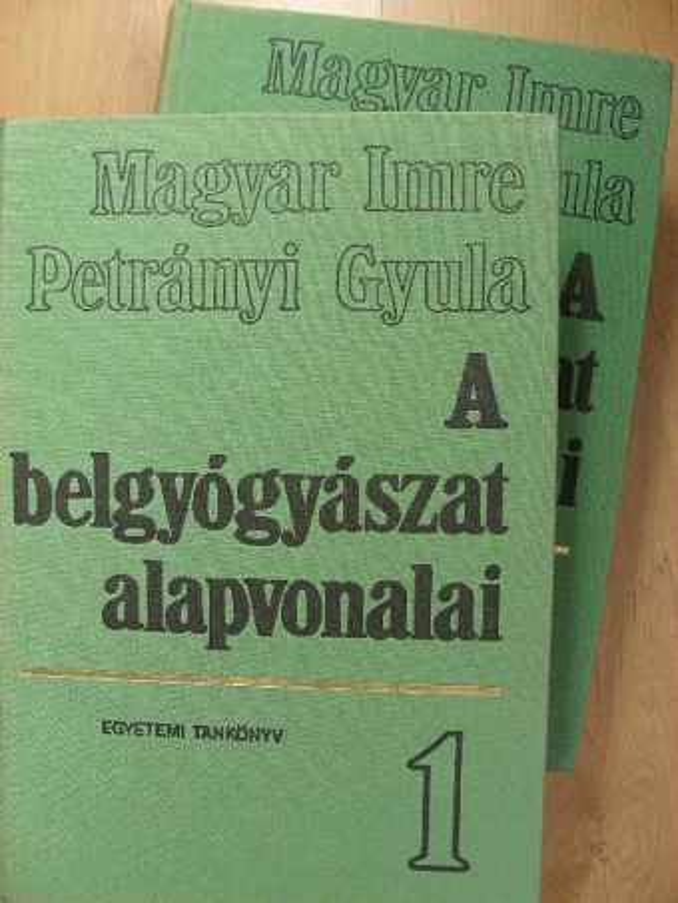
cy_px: 452
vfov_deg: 49.0
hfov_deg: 37.7
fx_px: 992
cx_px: 339
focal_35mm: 38
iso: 147
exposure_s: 1/30
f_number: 3.5
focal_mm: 6.3
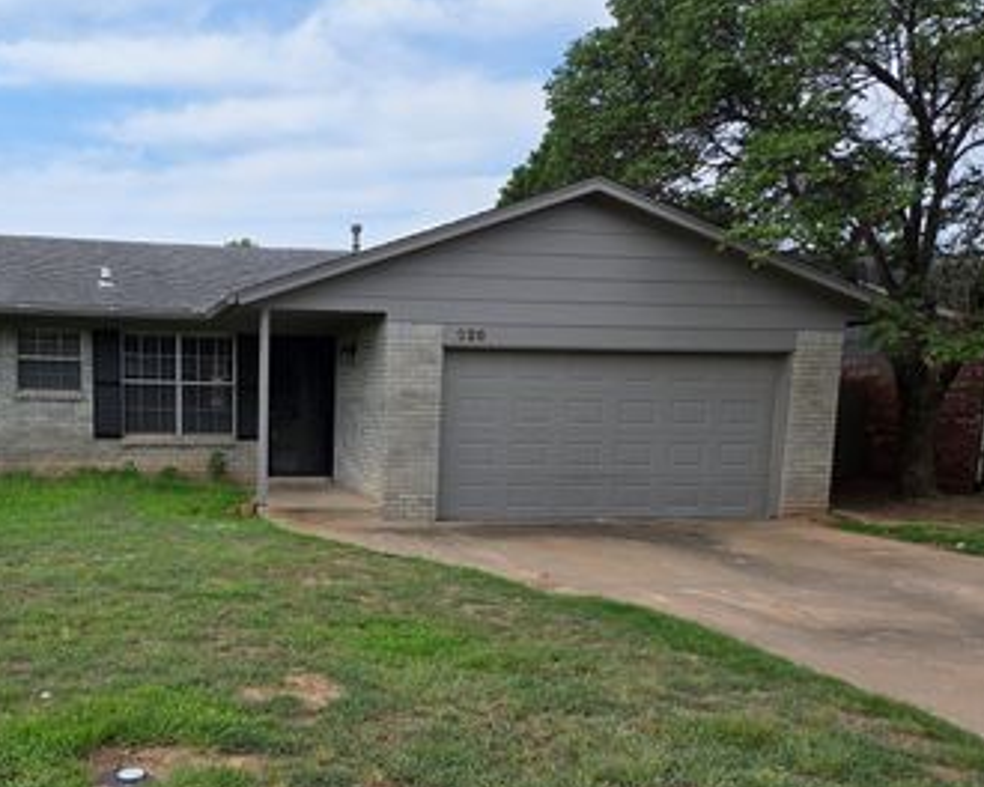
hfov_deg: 51.5
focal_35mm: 34
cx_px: 298
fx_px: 990
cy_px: 529
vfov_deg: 42.7
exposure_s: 1/1395
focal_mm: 5.4
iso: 25
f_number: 1.8
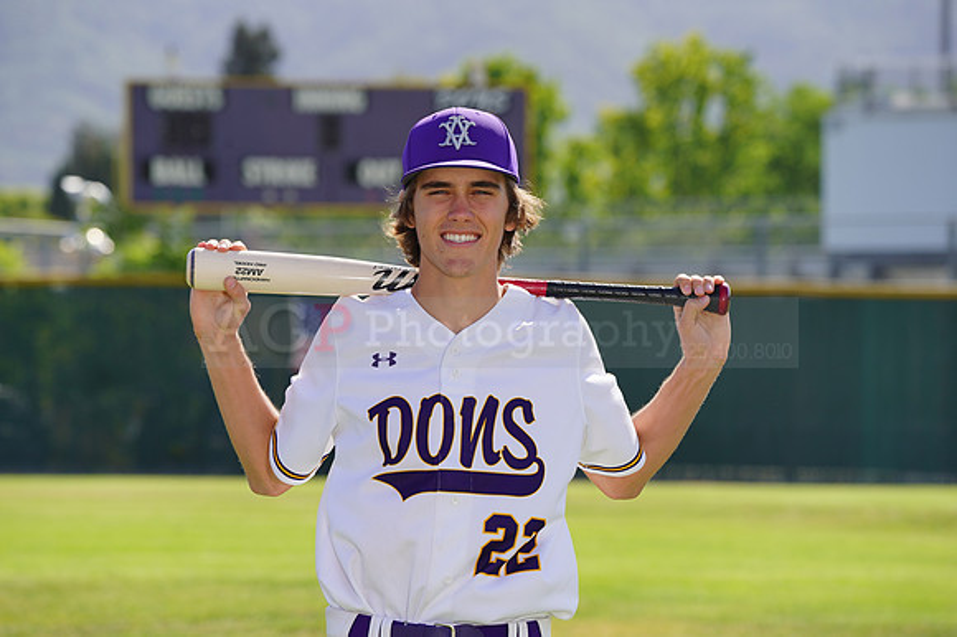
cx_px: 478
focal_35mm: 209
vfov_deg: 6.6
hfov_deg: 9.9
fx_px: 5553
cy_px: 318
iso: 100
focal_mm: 209
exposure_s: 1/250
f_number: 8
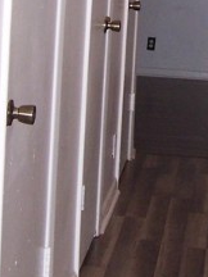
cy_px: -5
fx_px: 1082
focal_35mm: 135
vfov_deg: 14.4
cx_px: 208
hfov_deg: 10.9
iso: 140
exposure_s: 1/60
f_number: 2.8
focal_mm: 6.3
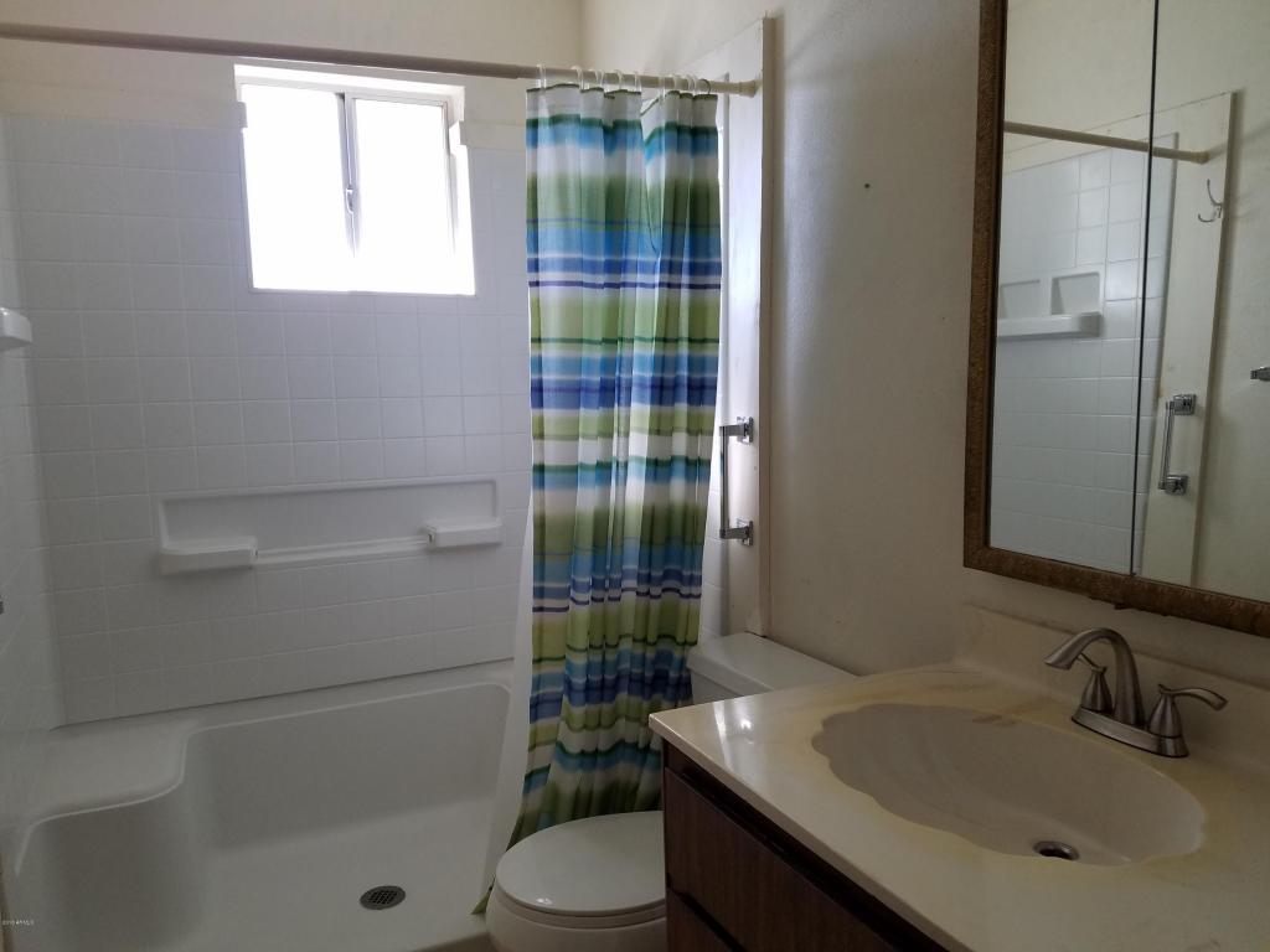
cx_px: 635
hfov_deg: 67.3
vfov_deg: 53.1
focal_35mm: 26
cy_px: 476
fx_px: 954
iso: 100
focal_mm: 4.2
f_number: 1.7
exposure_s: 1/60
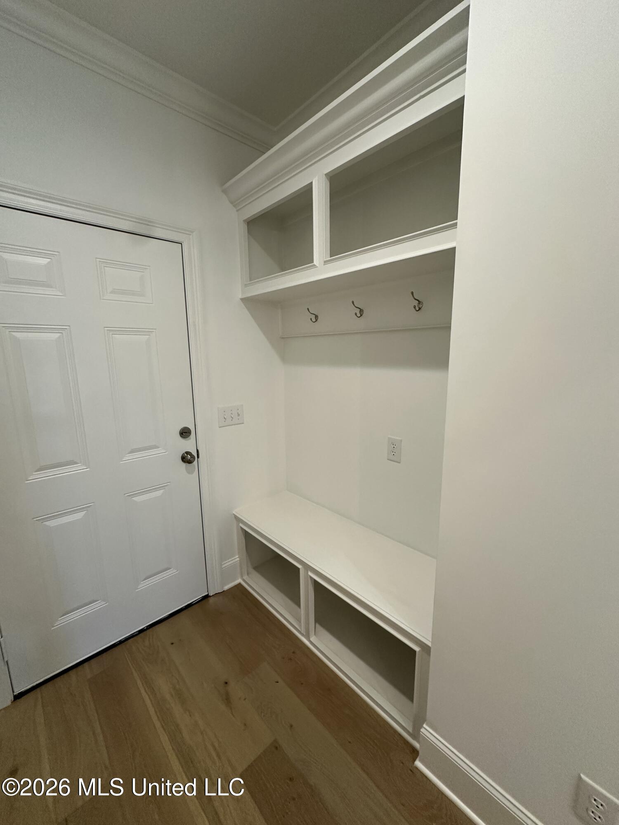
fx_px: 334
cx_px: 310
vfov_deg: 102.1
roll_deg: +0.8
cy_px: 412
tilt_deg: -11.0
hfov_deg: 85.7
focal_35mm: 14
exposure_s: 1/120
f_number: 2.2
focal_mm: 2.22
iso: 250
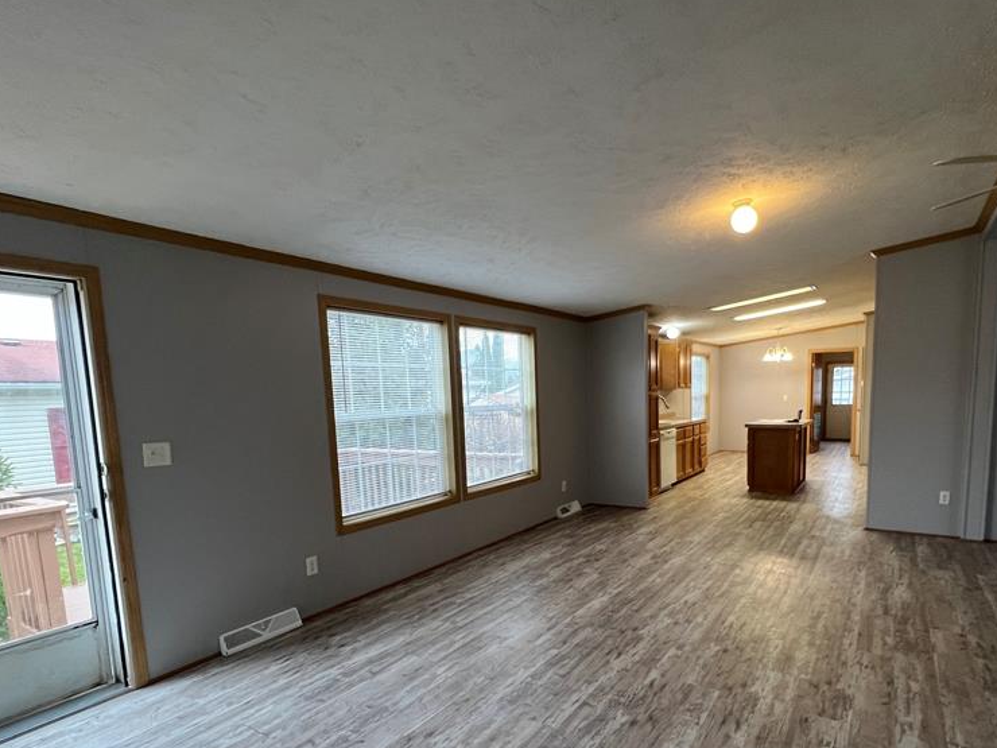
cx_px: 573
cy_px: 457
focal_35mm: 18
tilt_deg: -8.3
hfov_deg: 87.1
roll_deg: +1.9
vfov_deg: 70.7
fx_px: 518
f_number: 1.8
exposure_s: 1/120
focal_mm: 1.57
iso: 250
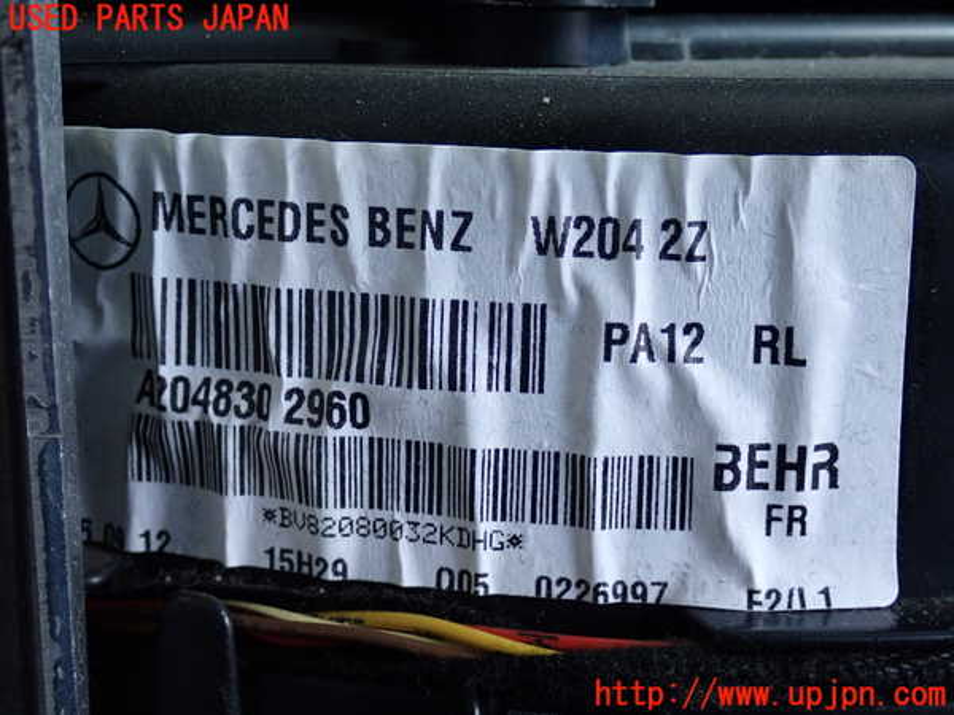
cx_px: 477
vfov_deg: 23.7
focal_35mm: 62
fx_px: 1709
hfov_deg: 31.2
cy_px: 358
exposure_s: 1/125
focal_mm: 11.09
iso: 400
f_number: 3.6
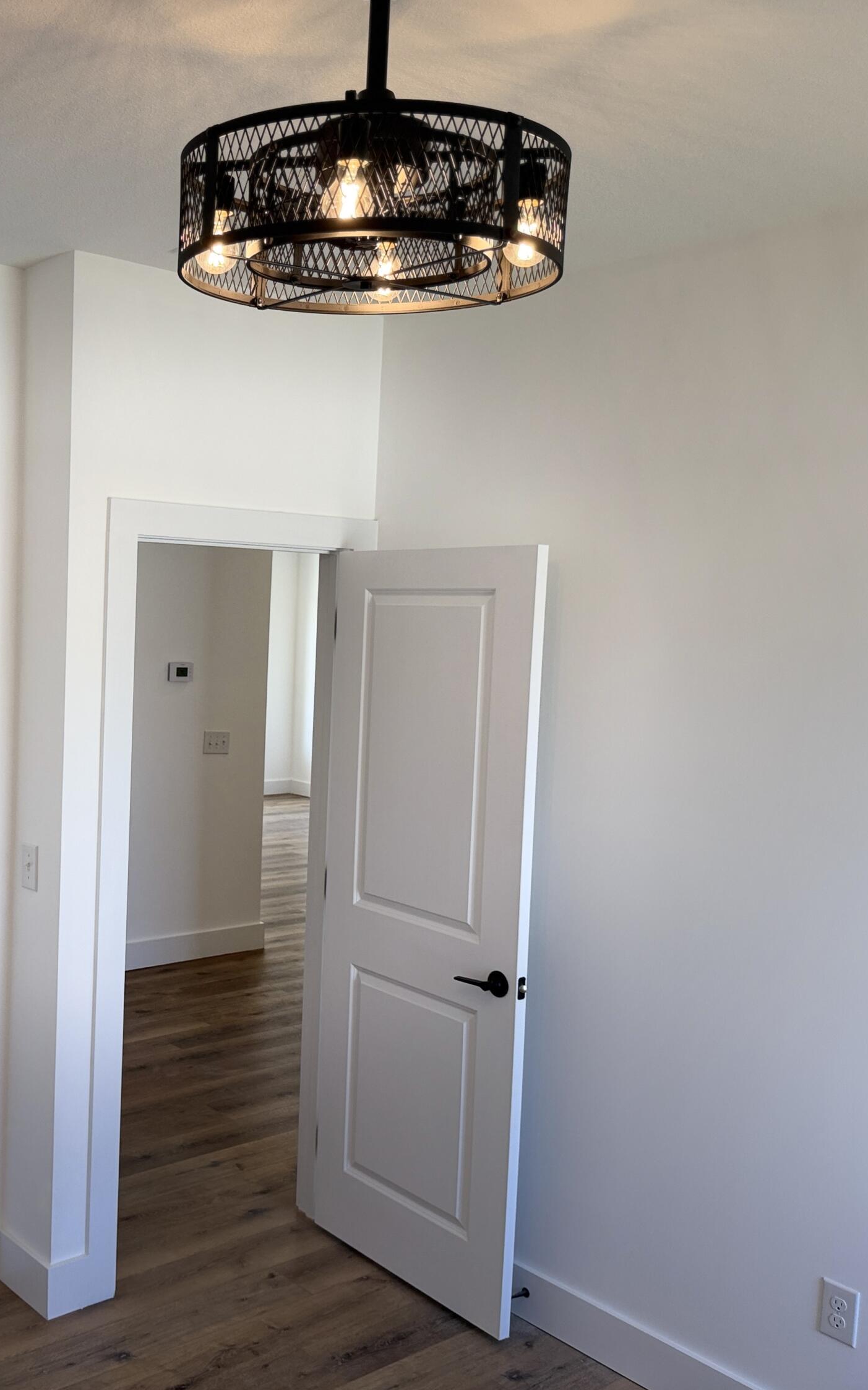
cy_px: 695
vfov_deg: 56.7
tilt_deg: -4.1
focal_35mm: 34
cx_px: 191
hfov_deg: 36.2
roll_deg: -1.6
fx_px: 1287
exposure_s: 1/361
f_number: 1.78
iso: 100
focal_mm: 6.76
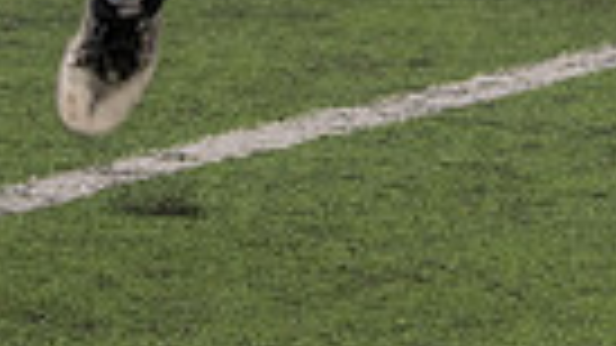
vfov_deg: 1.7
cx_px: 30
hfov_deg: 3.1
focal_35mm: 701
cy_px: -351
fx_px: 11448
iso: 640
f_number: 5.6
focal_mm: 121
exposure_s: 1/500
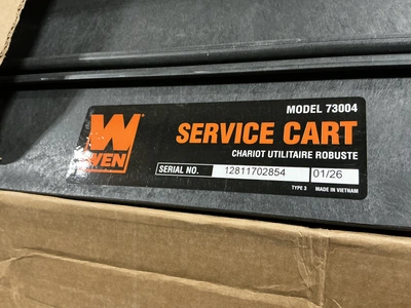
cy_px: 154
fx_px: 332
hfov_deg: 63.4
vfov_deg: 49.7
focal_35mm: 28
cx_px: 206
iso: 400
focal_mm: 3
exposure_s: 1/30
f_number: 1.8
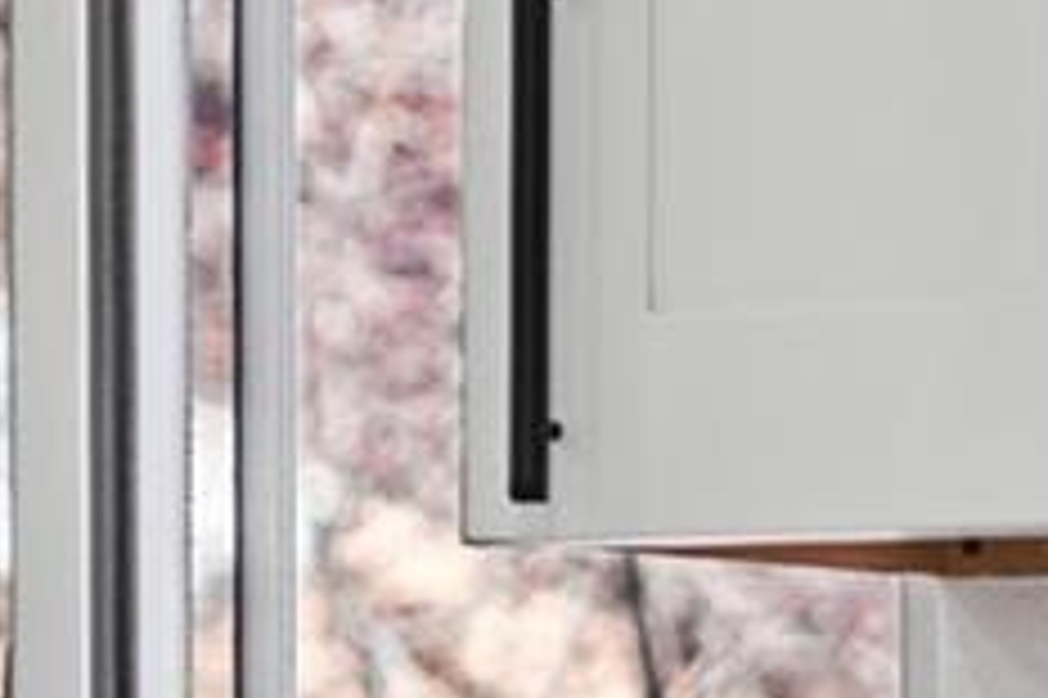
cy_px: 1124
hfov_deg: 5.9
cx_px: -729
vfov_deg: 4.0
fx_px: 10007
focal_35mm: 344
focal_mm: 50
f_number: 1.8
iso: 200
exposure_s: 1/100
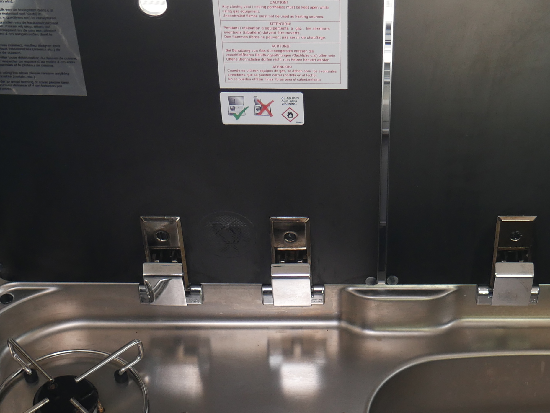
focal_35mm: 69
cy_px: 294
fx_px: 1097
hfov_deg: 27.8
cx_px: 398
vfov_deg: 21.2
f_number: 3.5
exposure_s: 1/60
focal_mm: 14
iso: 250
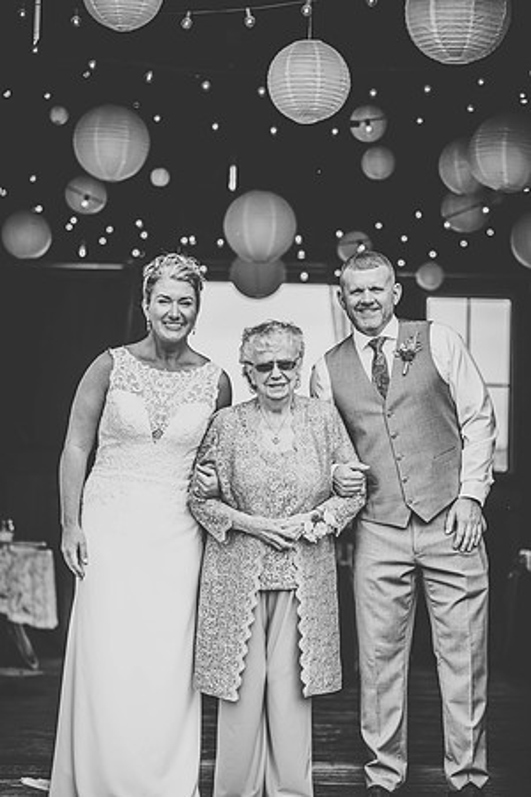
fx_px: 2323
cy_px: 398
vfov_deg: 19.5
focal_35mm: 105
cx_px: 266
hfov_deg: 13.0
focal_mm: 105
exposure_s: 1/4000
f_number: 2.8
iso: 320
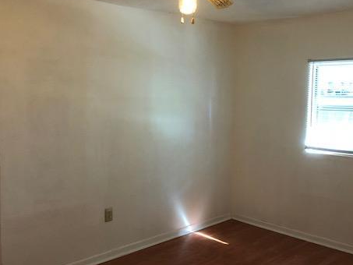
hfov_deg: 45.7
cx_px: 199
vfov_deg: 35.1
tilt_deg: -6.7
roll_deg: -0.6
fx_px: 418
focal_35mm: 41
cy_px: 143
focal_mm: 3.99
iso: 100
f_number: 1.8
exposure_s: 1/13
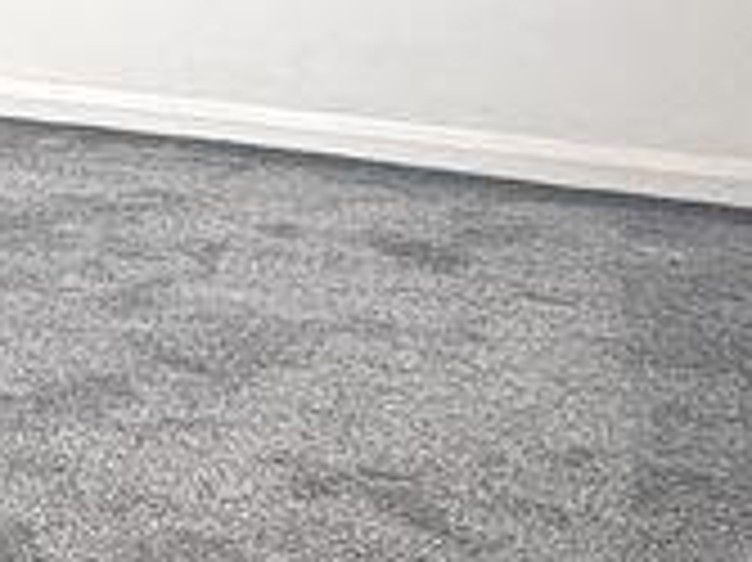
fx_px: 1867
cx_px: -1031
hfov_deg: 14.8
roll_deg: +1.9
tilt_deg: -11.9
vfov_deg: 16.9
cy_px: 67
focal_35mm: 86
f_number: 2.2
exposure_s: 1/99
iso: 50
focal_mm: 2.22
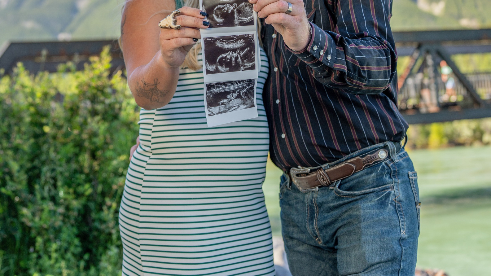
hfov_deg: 31.9
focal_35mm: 66
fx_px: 859
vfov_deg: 18.1
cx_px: 231
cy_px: 67
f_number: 3.2
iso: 160
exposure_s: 1/320
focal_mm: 39
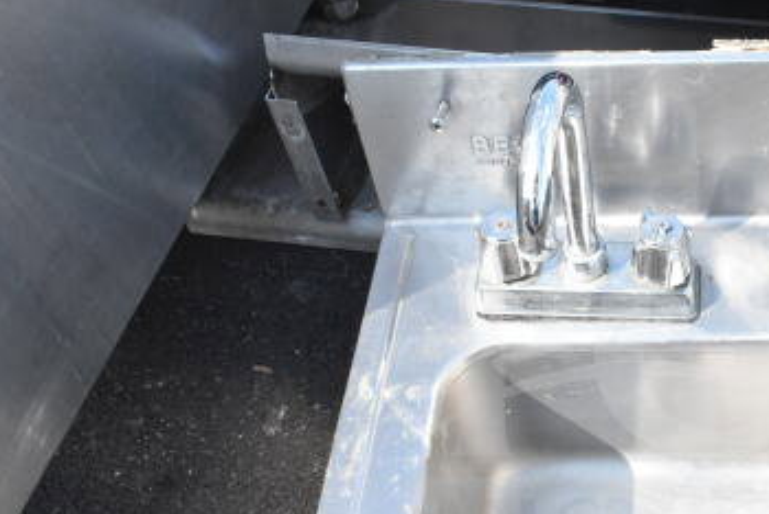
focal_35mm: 47
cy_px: 407
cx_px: 646
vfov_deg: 28.1
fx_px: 1005
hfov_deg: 39.7
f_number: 13
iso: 1600
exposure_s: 1/640
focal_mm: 18
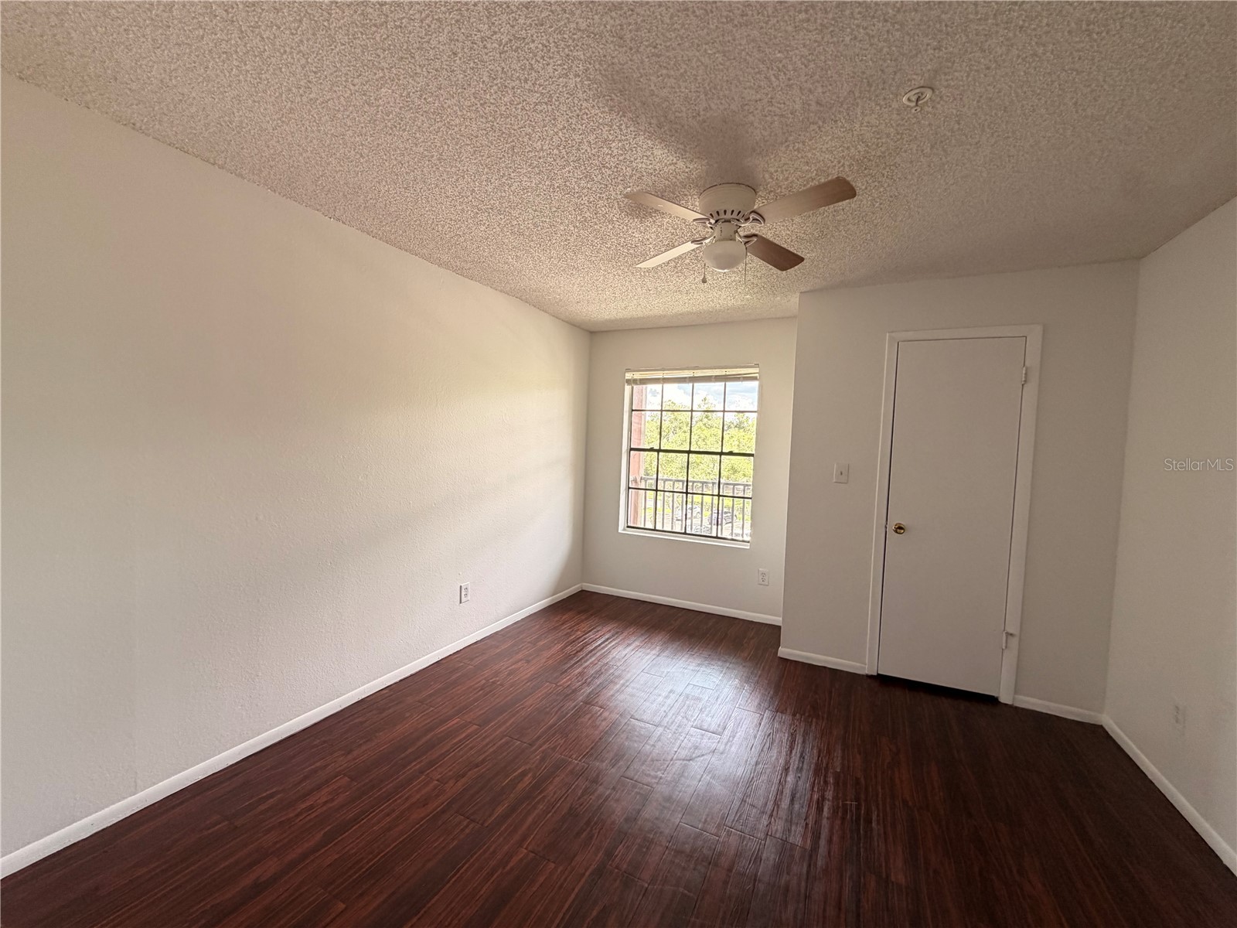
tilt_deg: -2.8
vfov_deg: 85.7
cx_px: 618
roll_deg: -2.0
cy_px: 464
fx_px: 500
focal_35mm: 14
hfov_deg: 102.1
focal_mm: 2.22
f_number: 2.2
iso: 125
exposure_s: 1/121
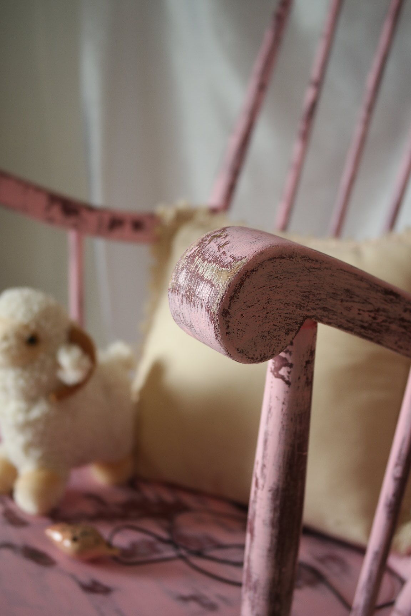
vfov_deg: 42.7
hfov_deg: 29.2
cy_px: 308
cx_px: 206
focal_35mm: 46
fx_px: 788
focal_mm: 30
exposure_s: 1/30
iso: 200
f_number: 9
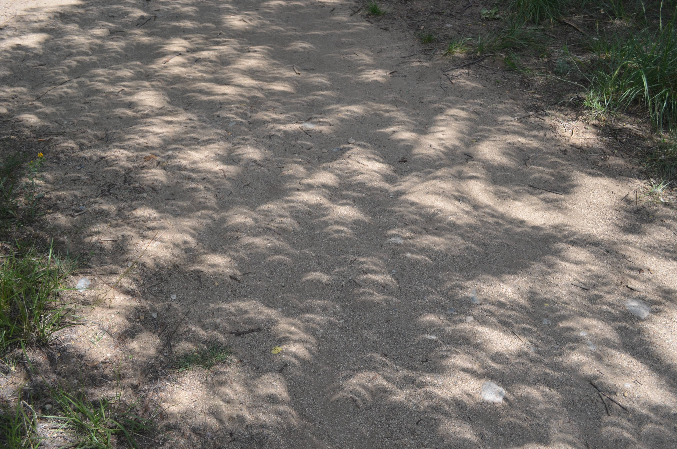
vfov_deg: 39.8
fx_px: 619
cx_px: 338
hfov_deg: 57.3
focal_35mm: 33
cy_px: 224
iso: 400
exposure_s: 1/125
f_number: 5.6
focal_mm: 22
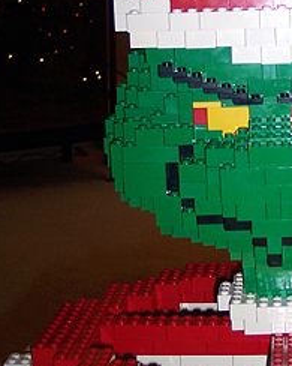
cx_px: 306
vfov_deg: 21.0
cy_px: 142
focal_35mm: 91
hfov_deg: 16.5
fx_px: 984
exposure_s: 1/30
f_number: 2.8
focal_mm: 8
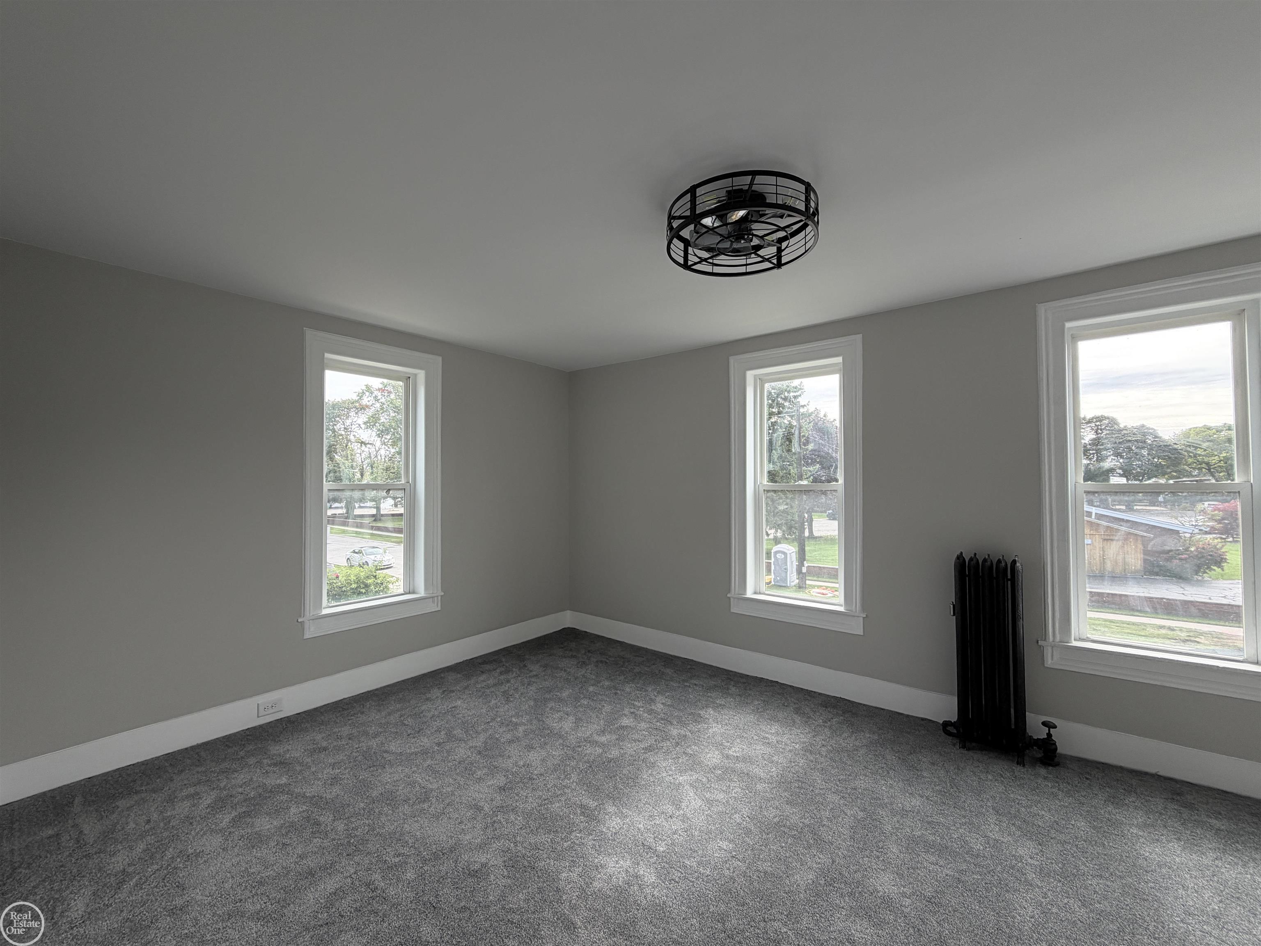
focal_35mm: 14
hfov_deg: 102.1
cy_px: 473
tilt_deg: +1.4
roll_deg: +0.5
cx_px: 630
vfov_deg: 85.7
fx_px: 510
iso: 40
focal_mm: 2.22
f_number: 2.2
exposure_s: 1/123
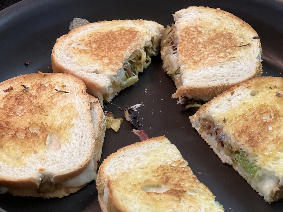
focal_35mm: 77
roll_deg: +1.7
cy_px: 106
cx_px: 142
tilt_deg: -38.8
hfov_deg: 25.3
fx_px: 630
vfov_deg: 19.1
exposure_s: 1/40
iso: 250
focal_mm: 9
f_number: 2.8
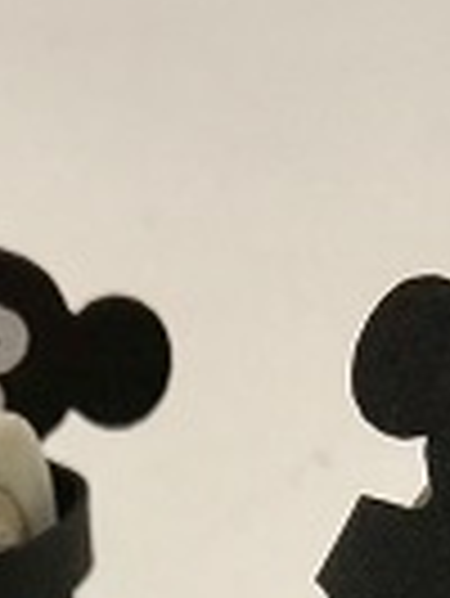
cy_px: 1054
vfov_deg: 15.3
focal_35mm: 112
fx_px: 1938
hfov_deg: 13.2
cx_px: 162
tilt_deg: -50.2
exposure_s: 1/287
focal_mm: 3.99
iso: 20
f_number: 1.8
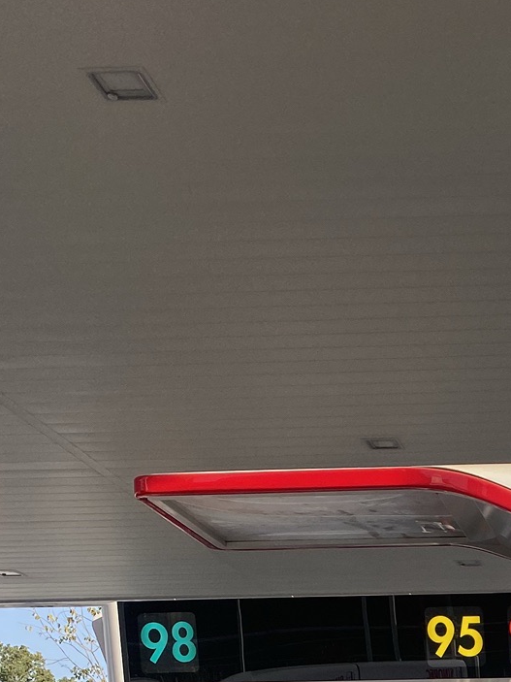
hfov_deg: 18.2
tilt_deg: -2.3
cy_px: 957
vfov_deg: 22.6
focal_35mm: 74
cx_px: 707
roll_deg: +1.2
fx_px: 1457
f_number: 1.8
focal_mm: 4.25
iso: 32
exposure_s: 1/1429
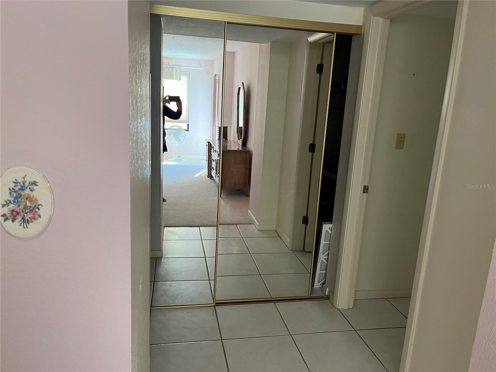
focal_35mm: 26
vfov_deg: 53.1
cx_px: 248
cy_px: 186
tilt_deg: -12.3
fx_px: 373
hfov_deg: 67.3
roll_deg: -3.5
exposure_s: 1/64
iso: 125
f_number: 1.6
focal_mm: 5.1
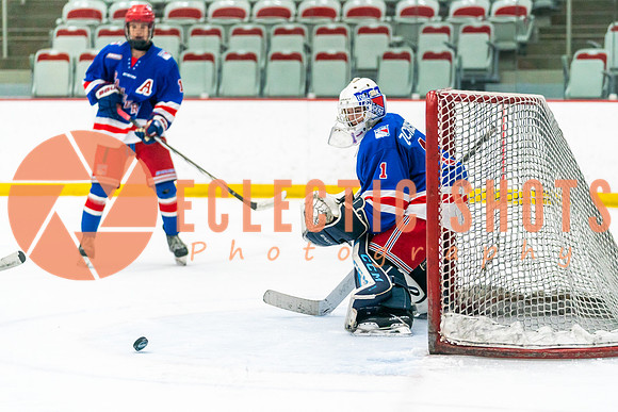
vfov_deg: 9.1
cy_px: 208
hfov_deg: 13.6
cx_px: 340
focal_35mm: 151
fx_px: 2587
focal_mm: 117
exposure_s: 1/1000
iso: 3200
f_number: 2.8
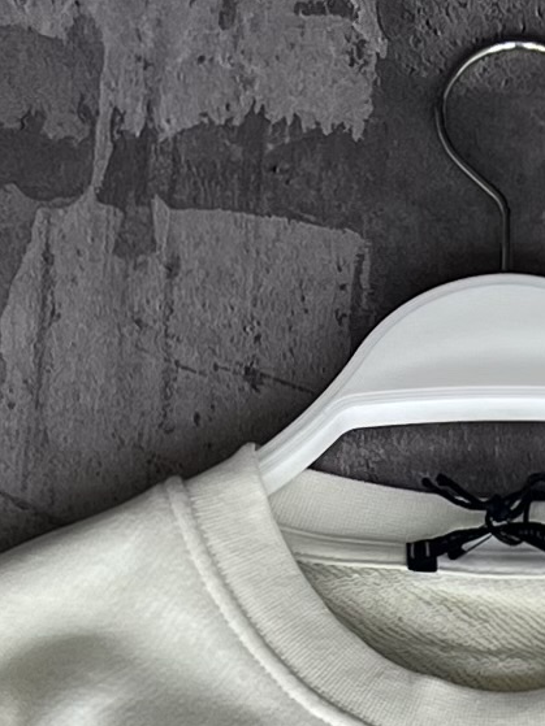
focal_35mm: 187
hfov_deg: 7.9
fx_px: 3927
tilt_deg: -84.7
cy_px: 1733
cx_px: 369
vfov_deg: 9.4
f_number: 1.5
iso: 50
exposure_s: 1/121
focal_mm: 5.7
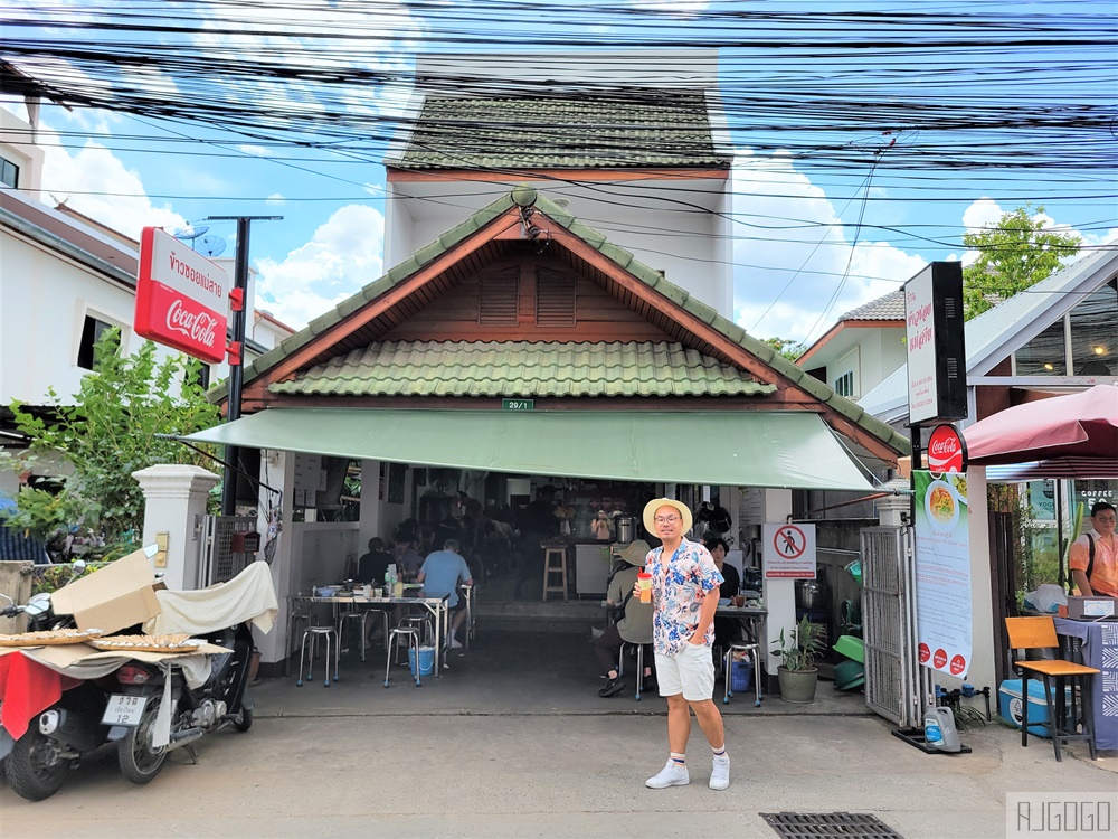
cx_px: 559
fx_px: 840
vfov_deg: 53.1
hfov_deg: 67.3
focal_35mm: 26
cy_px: 420
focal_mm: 5.4
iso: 40
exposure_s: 1/1369
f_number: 1.8
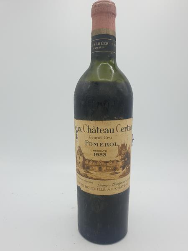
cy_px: 126
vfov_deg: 67.3
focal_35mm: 26
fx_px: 188
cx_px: 94
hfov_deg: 53.1
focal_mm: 4.3
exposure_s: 1/596
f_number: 2.4
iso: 50
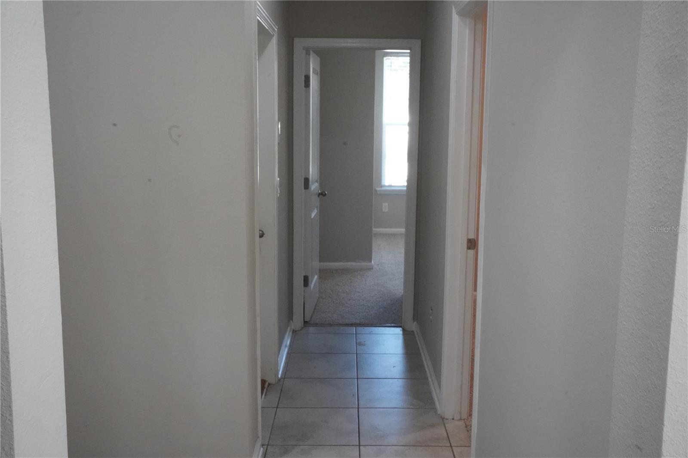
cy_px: 229
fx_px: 669
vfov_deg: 37.8
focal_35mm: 35
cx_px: 344
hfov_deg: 54.4
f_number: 18
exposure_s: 1/60
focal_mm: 35
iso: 12800
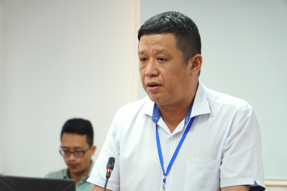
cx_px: 144
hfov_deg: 14.7
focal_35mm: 140
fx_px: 1112
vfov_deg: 9.8
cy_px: 96
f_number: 4
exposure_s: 1/160
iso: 640
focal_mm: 93
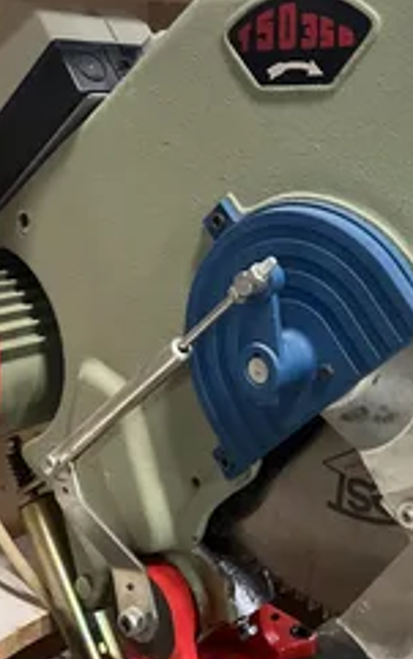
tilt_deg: -15.9
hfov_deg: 25.2
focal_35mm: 51
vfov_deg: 39.5
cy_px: 298
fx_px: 917
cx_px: 279
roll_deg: -4.1
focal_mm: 3
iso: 320
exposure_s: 1/30
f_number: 1.8
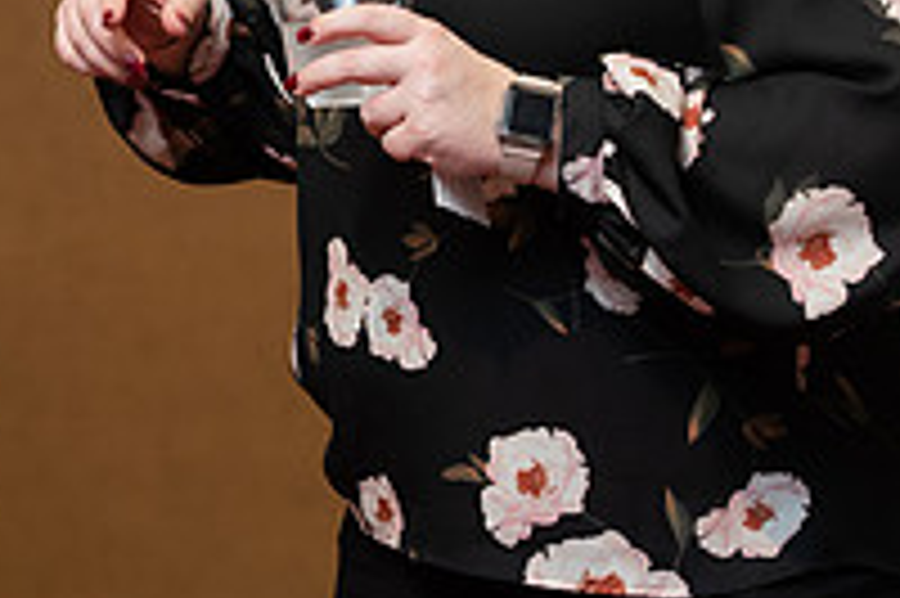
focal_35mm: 238
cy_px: -47
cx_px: 45
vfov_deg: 5.7
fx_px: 5945
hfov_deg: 8.6
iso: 1600
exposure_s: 1/200
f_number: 5
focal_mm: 82
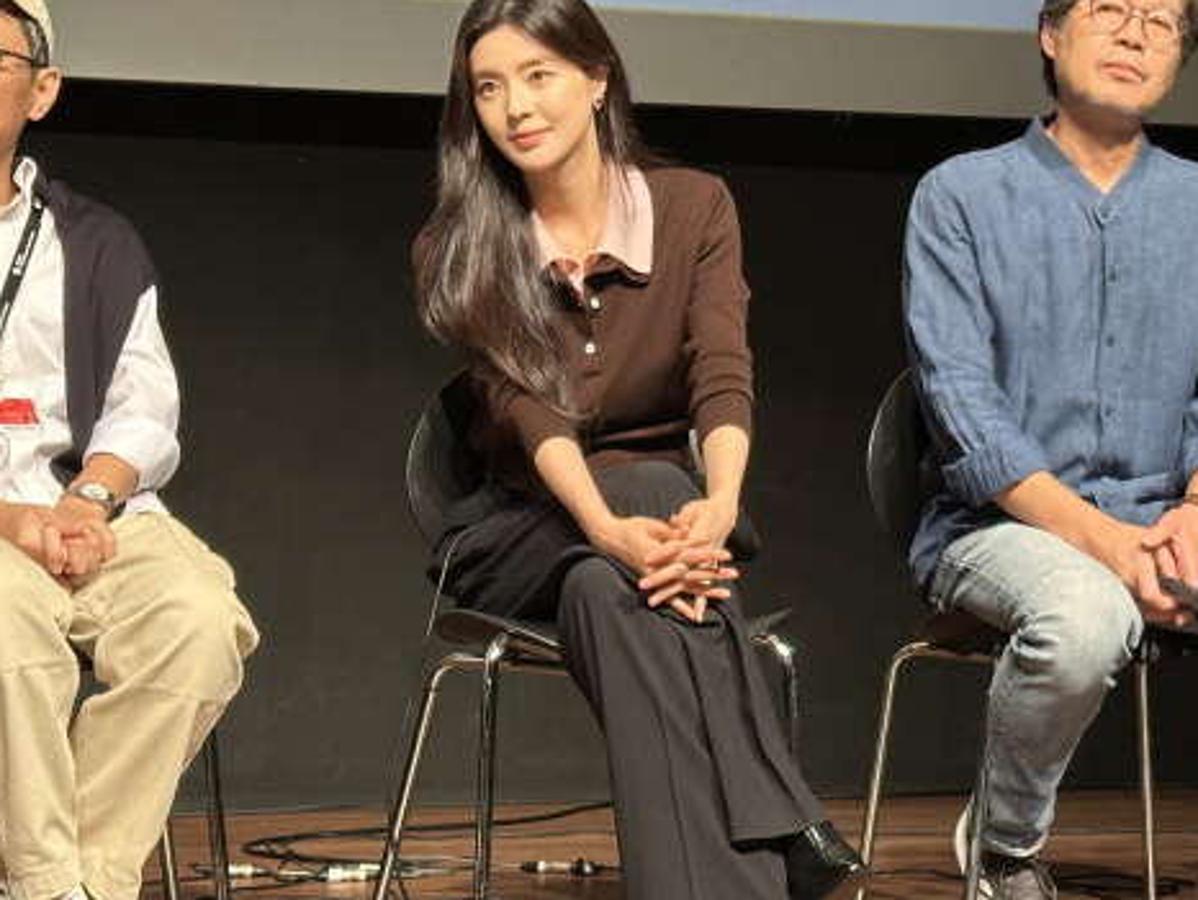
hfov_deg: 18.9
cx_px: 946
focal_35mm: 103
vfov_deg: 14.4
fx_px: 3566
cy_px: 345
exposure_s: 1/60
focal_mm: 6.86
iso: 125
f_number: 1.78
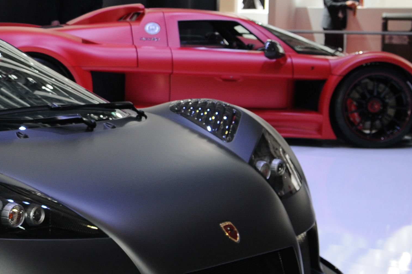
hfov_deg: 20.4
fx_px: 1075
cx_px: -71
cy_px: 73
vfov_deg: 14.5
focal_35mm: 94
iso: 320
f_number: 5.6
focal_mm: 22
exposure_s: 1/60
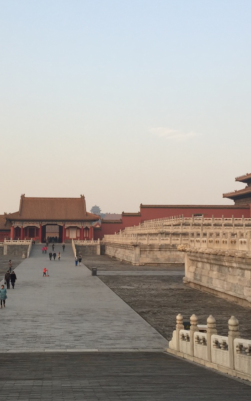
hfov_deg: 30.2
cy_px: 202
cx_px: 71
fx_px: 460
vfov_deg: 47.2
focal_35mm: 42
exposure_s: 1/527
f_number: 2.2
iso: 32
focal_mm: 4.15
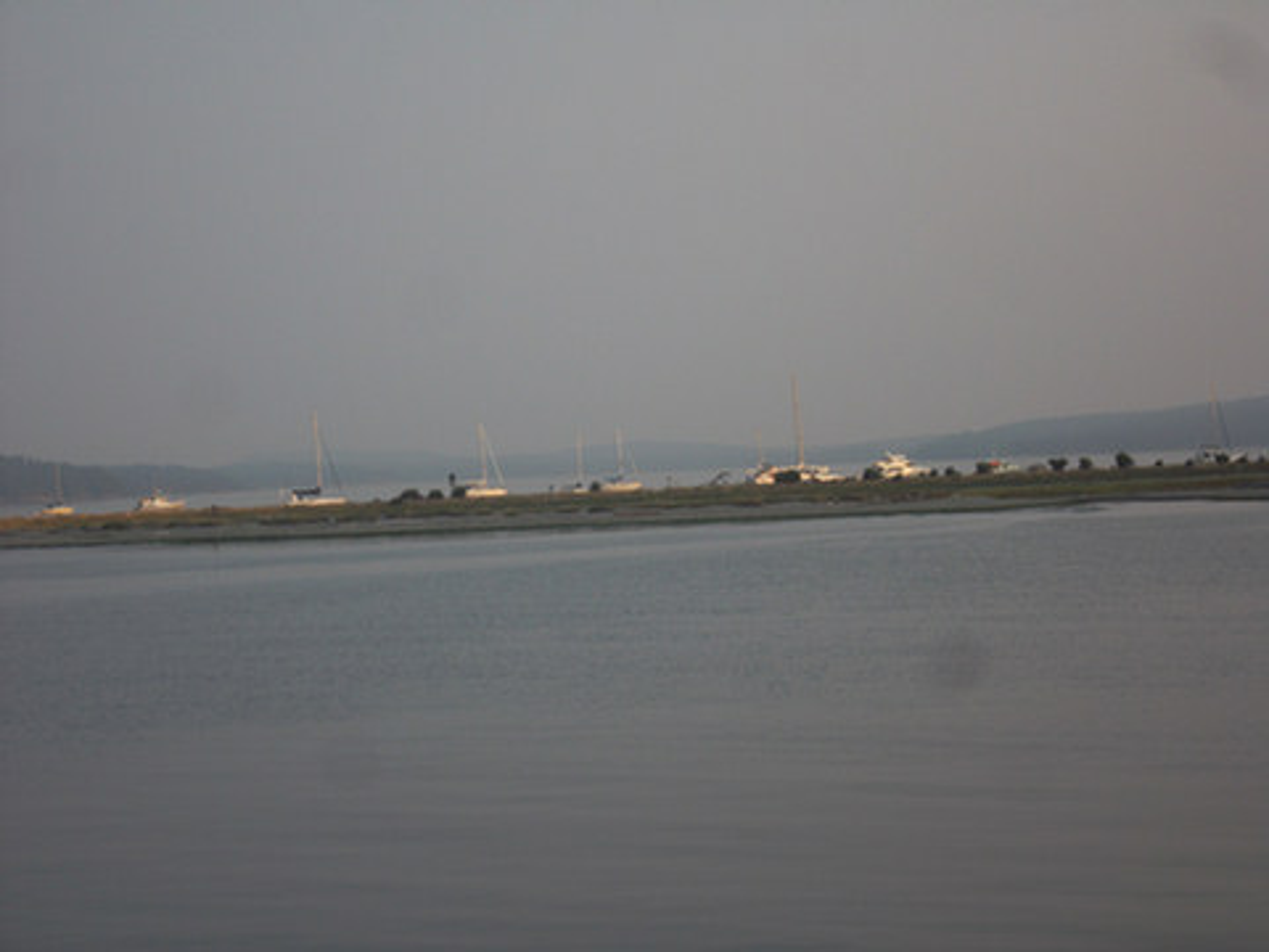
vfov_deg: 17.2
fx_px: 3153
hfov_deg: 22.8
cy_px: 476
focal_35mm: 86
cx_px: 634
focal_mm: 15.4
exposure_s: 1/280
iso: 80
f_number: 4.3
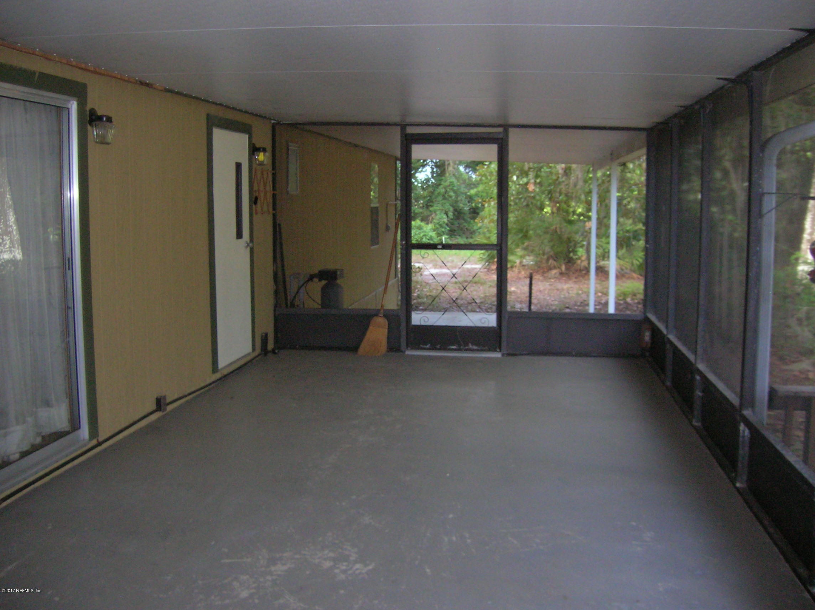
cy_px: 305
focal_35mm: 34
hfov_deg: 54.0
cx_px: 408
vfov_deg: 41.7
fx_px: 800
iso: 200
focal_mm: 5.7
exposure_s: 1/60.1
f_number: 2.9
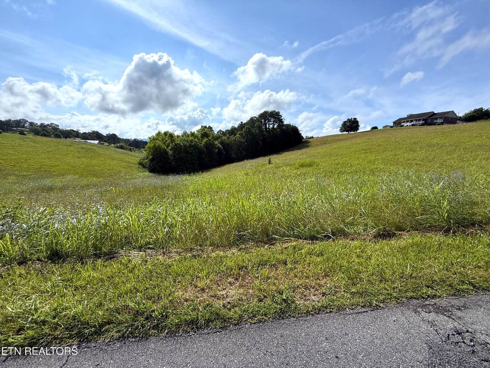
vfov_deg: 85.7
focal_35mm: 14
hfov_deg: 102.1
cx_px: 245
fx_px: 198
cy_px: 184
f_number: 2.2
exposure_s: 1/3125
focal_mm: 2.22
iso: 64
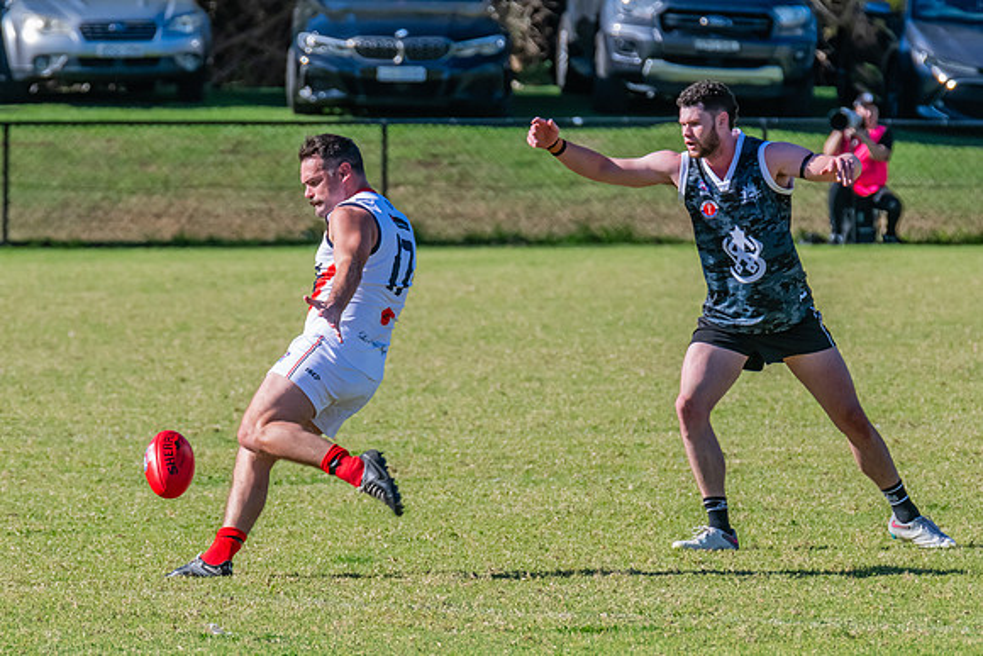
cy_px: 373
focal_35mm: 674
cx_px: 364
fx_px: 18402
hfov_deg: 3.1
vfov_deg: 2.0
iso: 1600
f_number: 11
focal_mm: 460
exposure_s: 1/1600
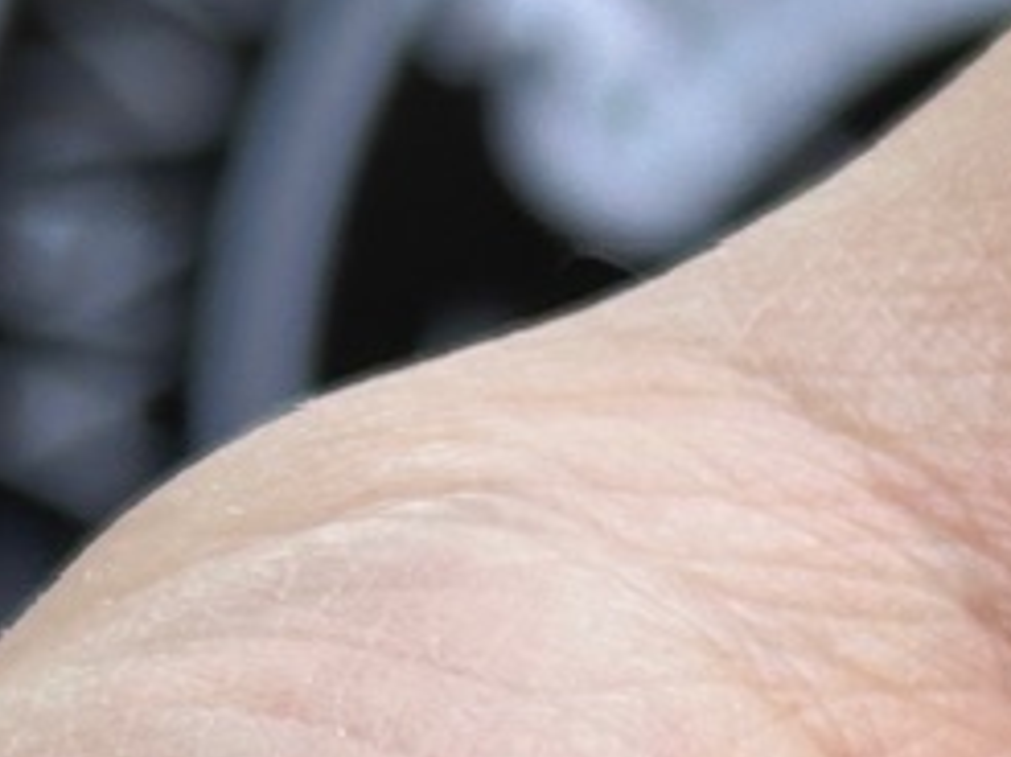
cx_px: 1200
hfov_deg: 7.9
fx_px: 7294
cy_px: 1230
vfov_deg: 5.9
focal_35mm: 250
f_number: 1.78
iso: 64
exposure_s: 1/366
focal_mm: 6.86
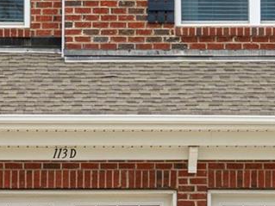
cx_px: 122
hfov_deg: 7.3
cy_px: -4
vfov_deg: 5.4
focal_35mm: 272
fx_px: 2160
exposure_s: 1/125
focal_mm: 44
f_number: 8
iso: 100
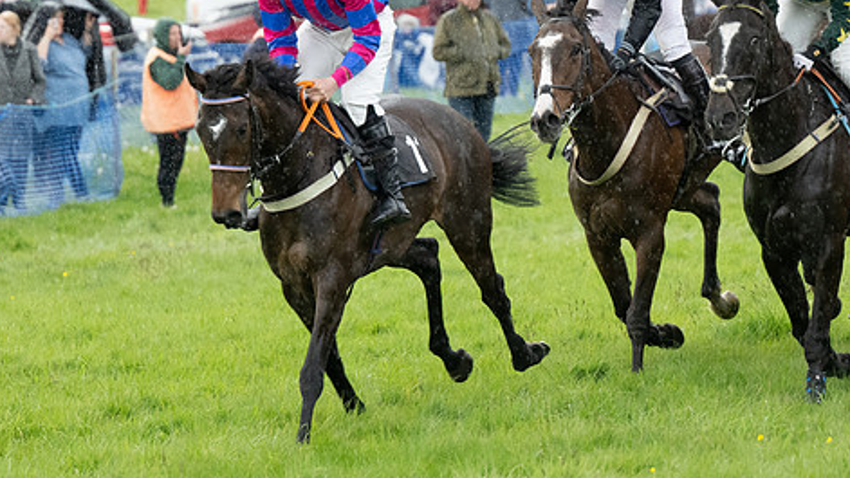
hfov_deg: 6.2
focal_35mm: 348
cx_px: 428
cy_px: 133
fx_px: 7844
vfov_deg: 3.5
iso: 2000
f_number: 4
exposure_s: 1/640
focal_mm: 180
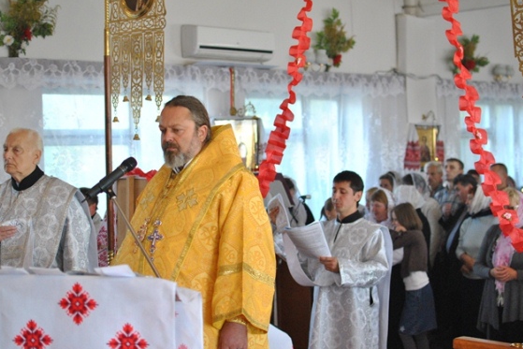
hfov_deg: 32.1
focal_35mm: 63
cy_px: 167
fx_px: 910
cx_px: 244
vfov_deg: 21.7
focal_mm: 35
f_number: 2.2
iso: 800
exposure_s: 1/400
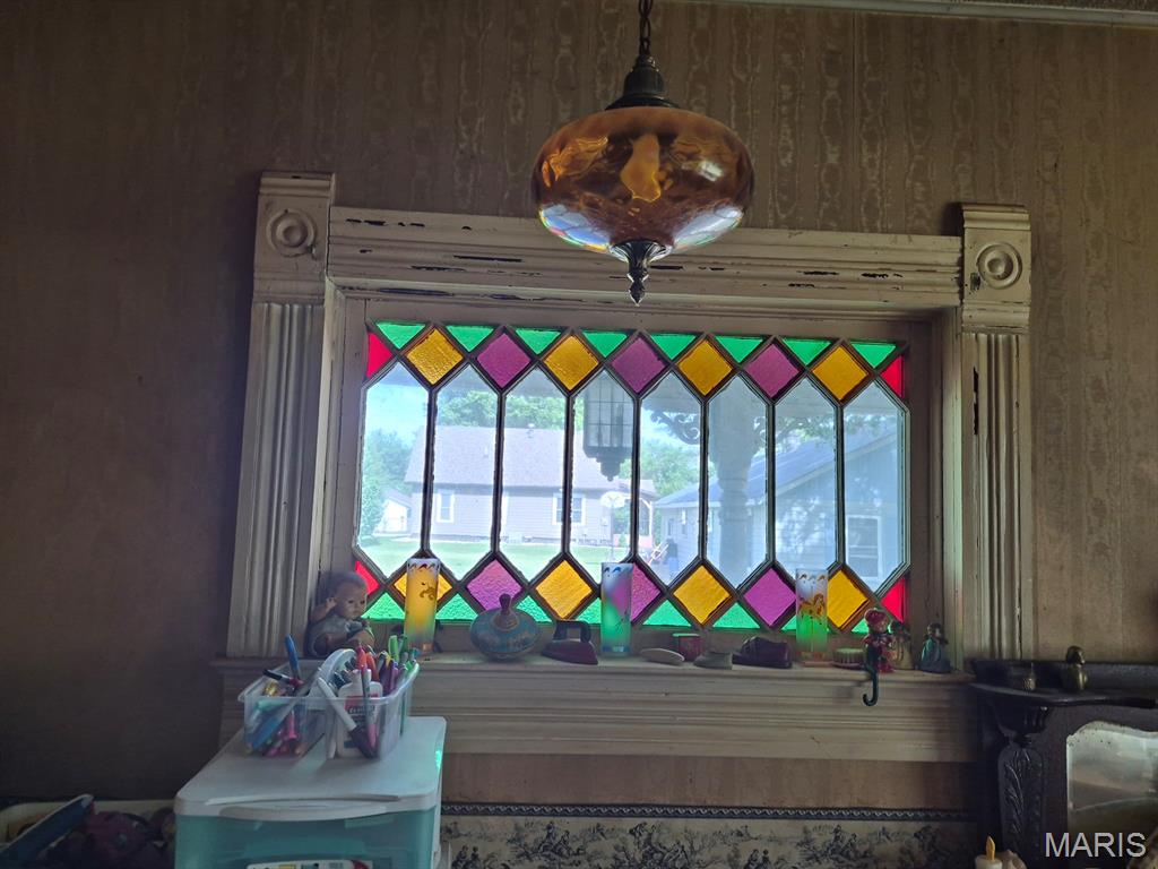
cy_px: 434
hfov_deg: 73.9
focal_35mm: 23
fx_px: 769
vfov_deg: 58.9
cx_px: 579
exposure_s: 1/120
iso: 200
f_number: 1.8
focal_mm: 5.4
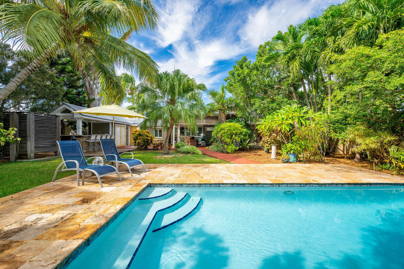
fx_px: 159
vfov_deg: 80.4
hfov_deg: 103.5
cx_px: 202
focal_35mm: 14
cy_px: 134
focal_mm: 14
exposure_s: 1/200
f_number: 8
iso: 160
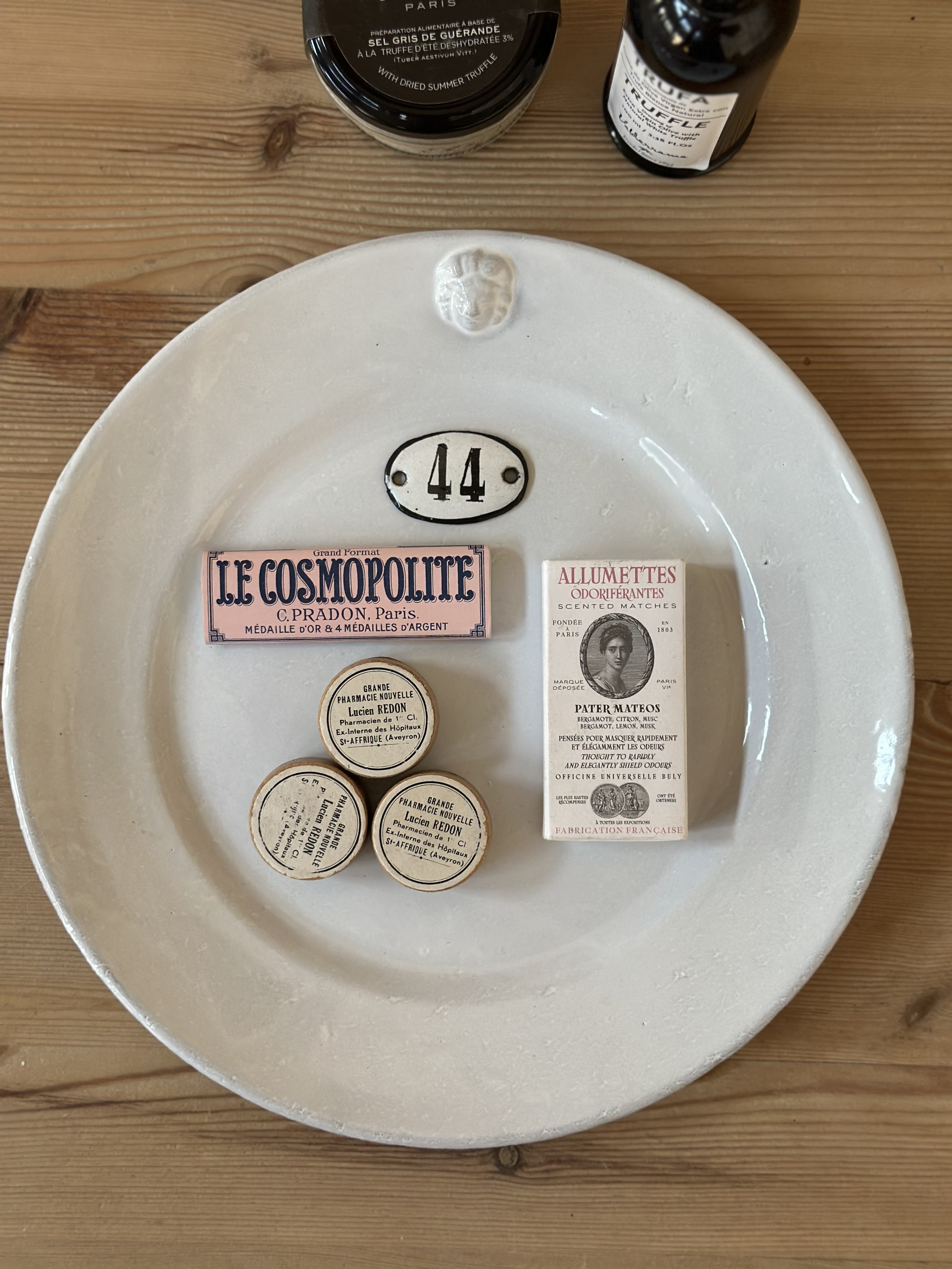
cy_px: 634
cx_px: 476
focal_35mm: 48
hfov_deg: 30.3
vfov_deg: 39.7
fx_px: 1760
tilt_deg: -88.4
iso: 125
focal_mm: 6.86
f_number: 1.78
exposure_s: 1/94
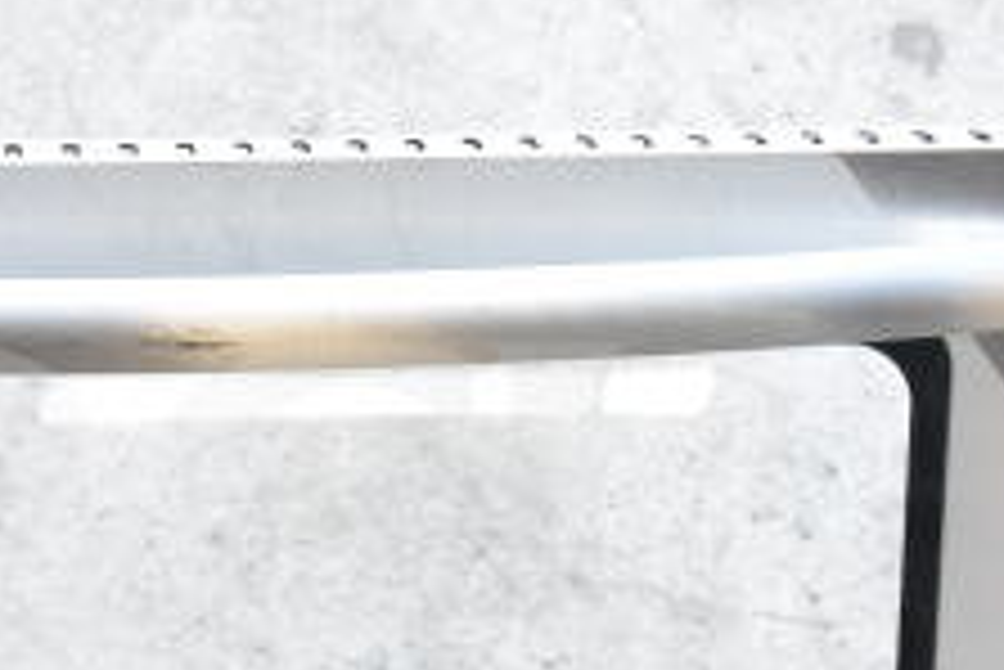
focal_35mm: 156
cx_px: 216
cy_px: 699
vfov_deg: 8.8
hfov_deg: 13.1
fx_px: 4353
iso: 1600
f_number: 5.6
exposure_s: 1/125
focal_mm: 38
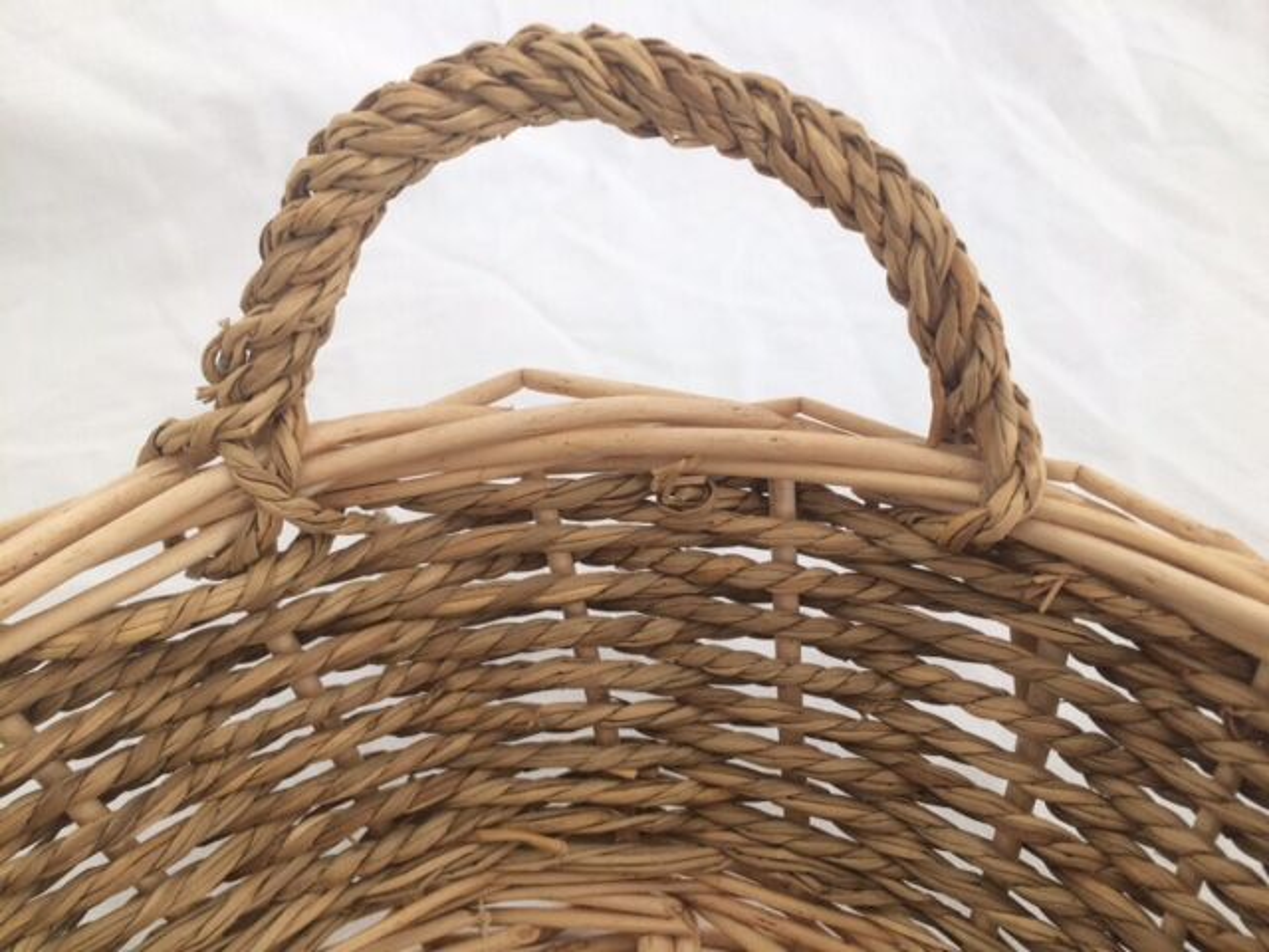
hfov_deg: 61.7
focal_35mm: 29
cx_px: 634
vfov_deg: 48.2
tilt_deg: -45.4
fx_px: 1063
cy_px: 476
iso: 50
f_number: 2.2
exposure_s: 1/100
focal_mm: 4.15
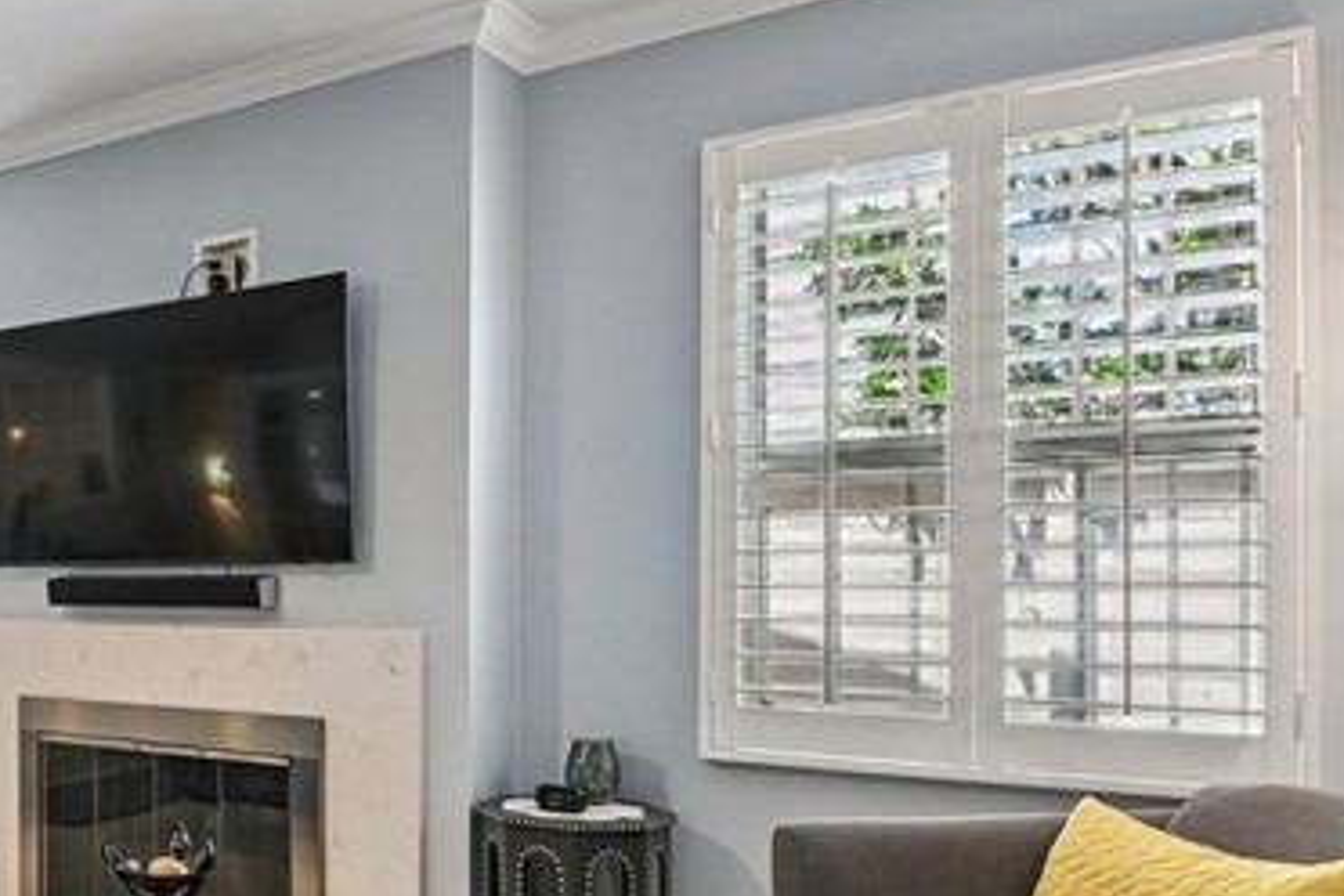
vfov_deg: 39.5
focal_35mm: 33
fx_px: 1232
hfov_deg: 48.6
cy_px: 603
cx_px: 43
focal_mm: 12
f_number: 8
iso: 250
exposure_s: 1/4
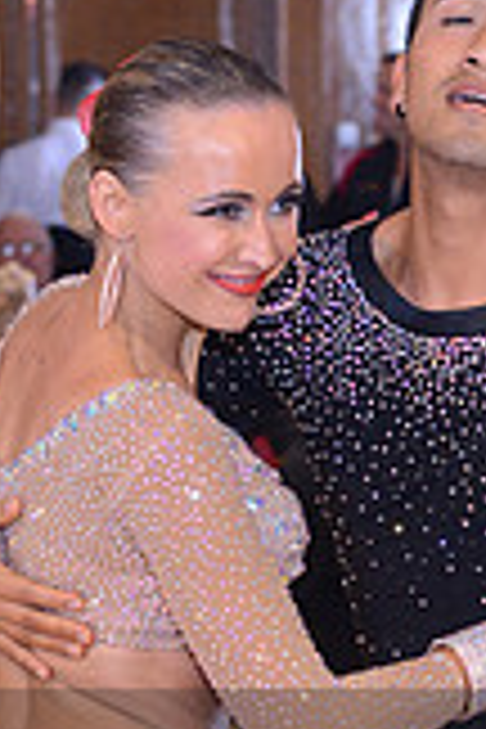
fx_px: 5811
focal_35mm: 287
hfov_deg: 4.8
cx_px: 403
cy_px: 842
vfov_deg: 7.1
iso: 1250
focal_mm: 80
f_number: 5.6
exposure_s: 1/250
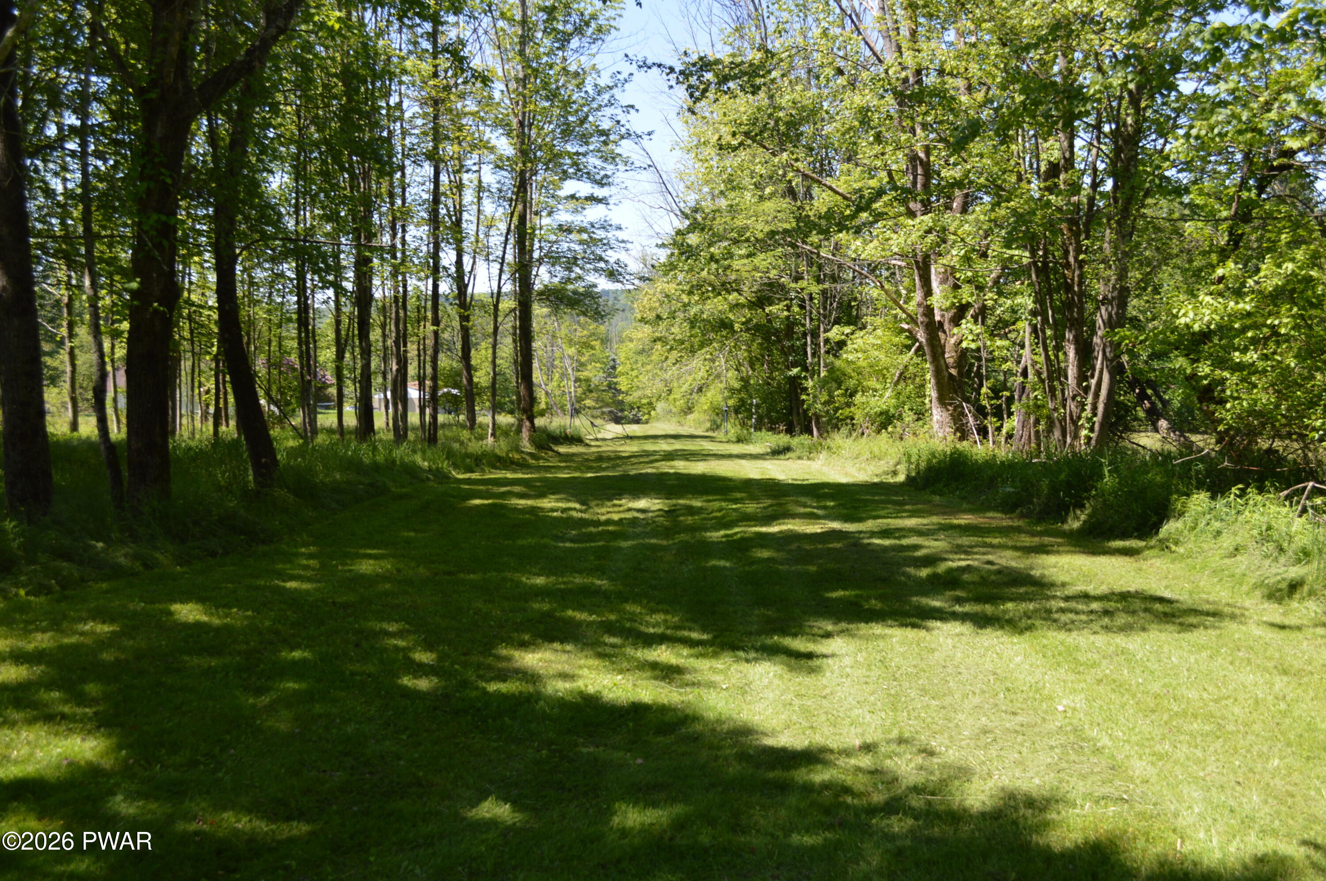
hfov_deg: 53.2
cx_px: 663
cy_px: 440
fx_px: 1325
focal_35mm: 36
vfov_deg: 36.8
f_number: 6.3
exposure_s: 1/160
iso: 100
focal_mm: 24
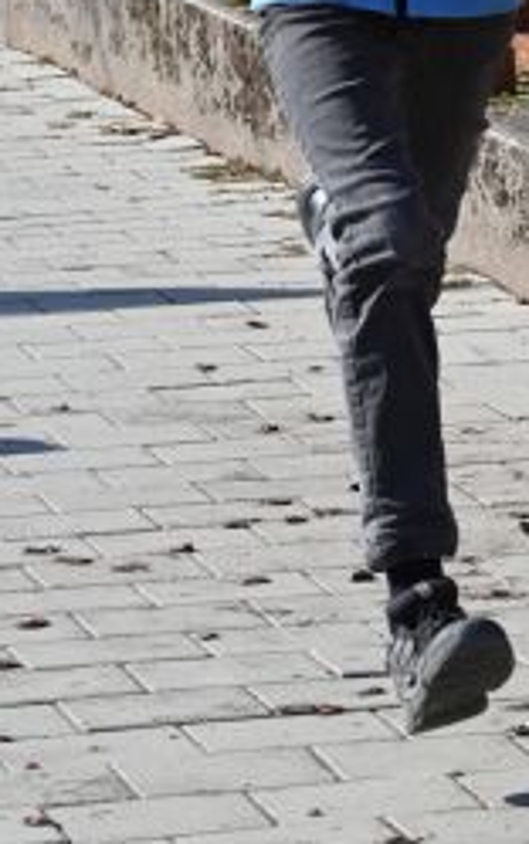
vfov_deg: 7.1
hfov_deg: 4.5
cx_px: 344
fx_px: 6793
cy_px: -3
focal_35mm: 295
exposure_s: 1/1000
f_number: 16
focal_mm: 120
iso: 1600
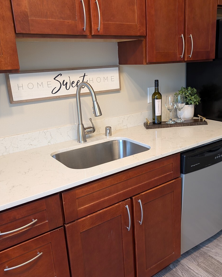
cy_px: 137
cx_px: 142
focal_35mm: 32
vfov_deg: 55.7
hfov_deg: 45.3
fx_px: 263
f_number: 1.68
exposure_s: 1/24
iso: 117
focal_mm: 6.9
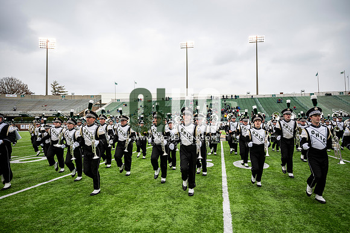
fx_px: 233
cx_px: 175
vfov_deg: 53.2
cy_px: 116
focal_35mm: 24
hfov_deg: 73.7
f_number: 2.8
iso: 100
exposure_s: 1/500
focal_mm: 24
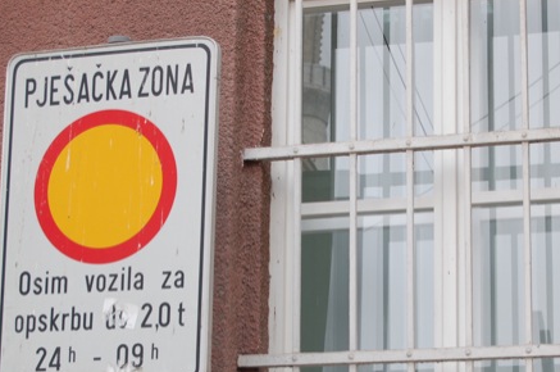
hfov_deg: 17.0
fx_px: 1875
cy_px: 270
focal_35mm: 121
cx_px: 334
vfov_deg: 11.3
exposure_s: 1/160
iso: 400
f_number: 6.3
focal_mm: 55
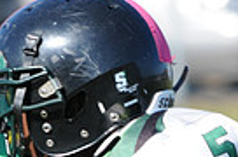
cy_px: 243
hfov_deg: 1.1
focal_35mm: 1919
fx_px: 12657
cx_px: -63
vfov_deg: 0.7
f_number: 6.3
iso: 200
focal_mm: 300
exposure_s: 1/500
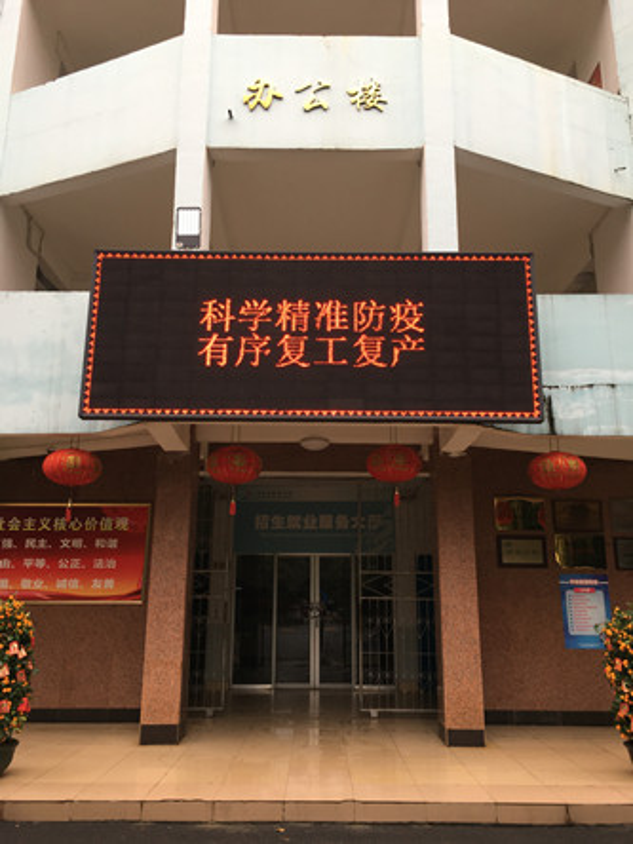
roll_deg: -1.0
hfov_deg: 48.2
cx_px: 316
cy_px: 422
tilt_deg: +13.3
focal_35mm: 29
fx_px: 707
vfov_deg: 61.7
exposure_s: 1/100
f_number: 2.2
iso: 32
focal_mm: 4.15
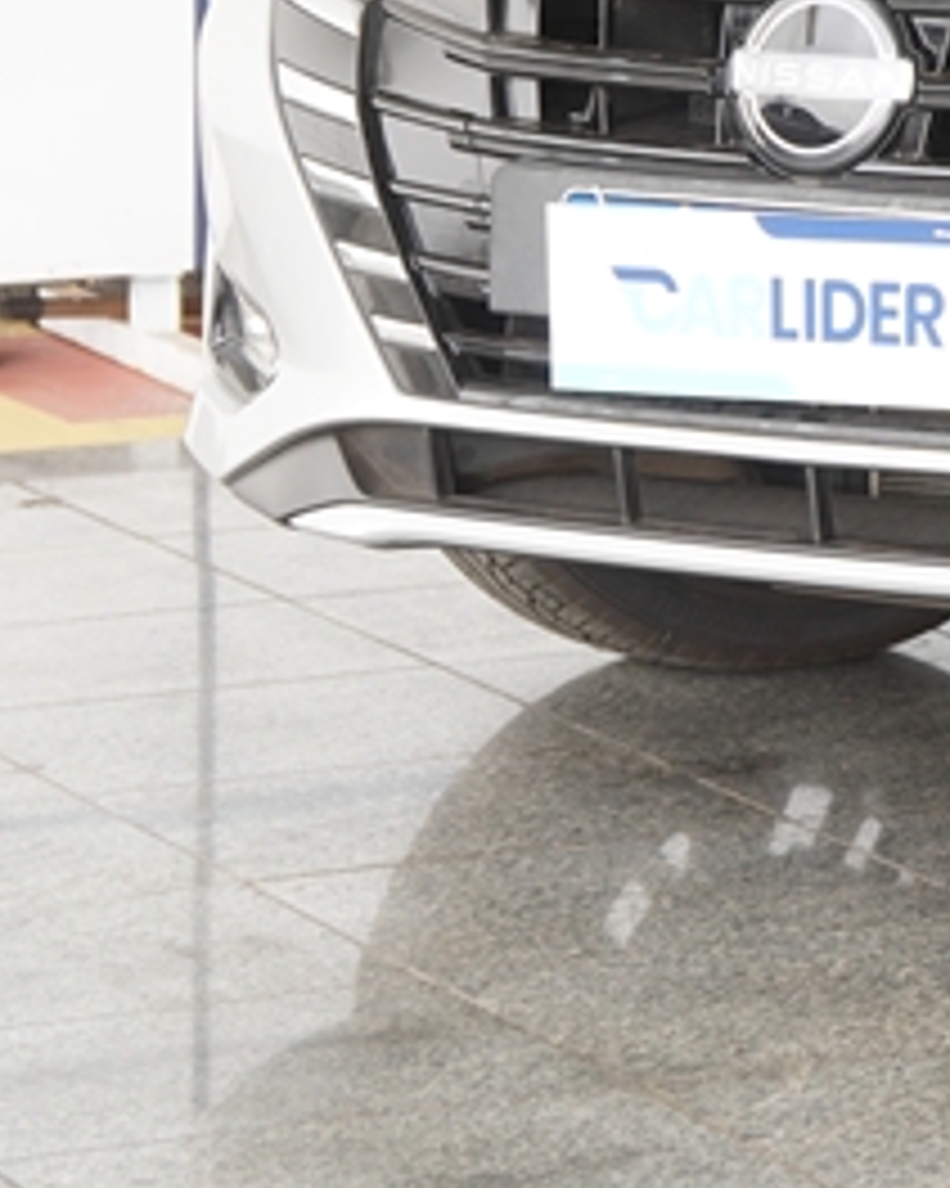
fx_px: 9031
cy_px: -214
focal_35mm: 257
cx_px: 2040
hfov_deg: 5.8
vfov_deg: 7.5
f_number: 3.5
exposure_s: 1/100
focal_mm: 47
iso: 200
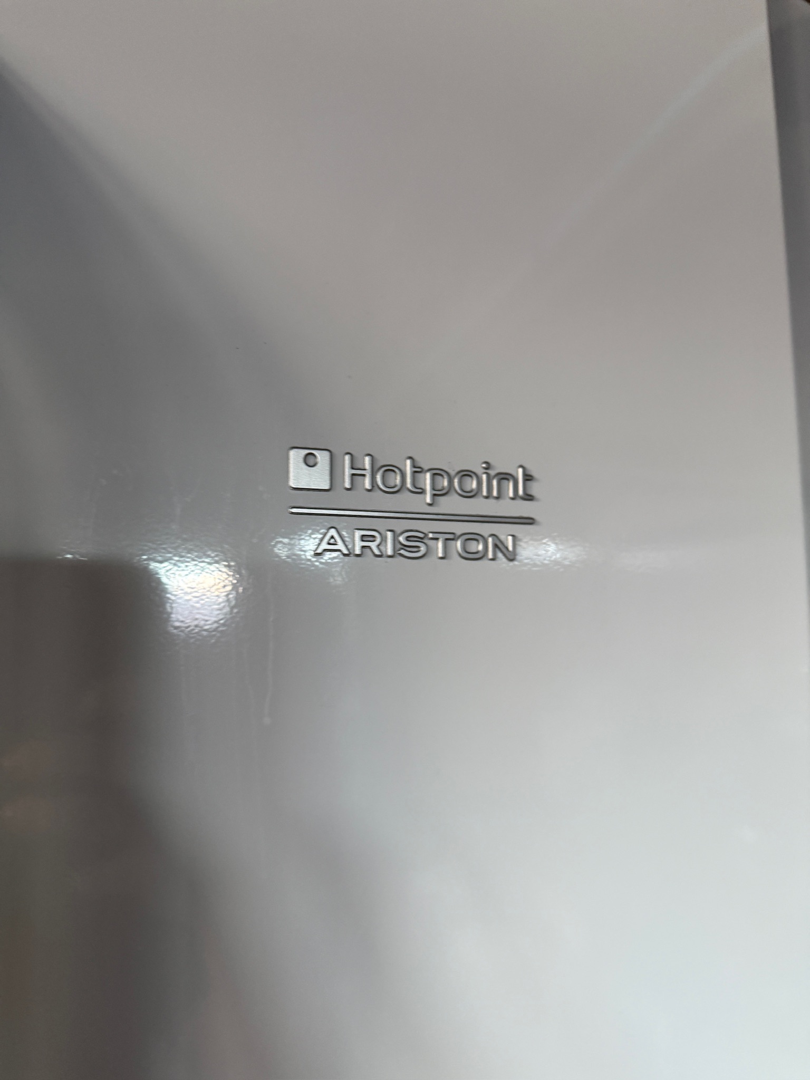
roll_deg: -0.2
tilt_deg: +7.7
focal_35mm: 24
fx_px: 749
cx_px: 405
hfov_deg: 56.8
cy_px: 540
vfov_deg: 71.6
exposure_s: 1/60
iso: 320
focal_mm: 6.76
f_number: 1.78
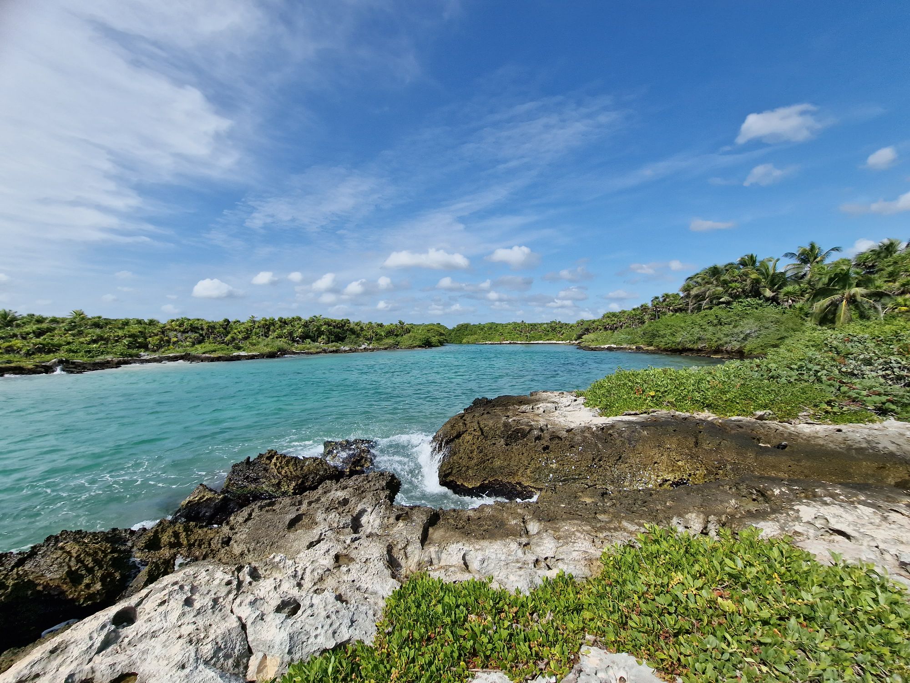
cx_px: 455
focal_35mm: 13
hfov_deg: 106.2
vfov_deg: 89.9
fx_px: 342
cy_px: 342
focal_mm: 2.2
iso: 50
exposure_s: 1/3232
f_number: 2.2
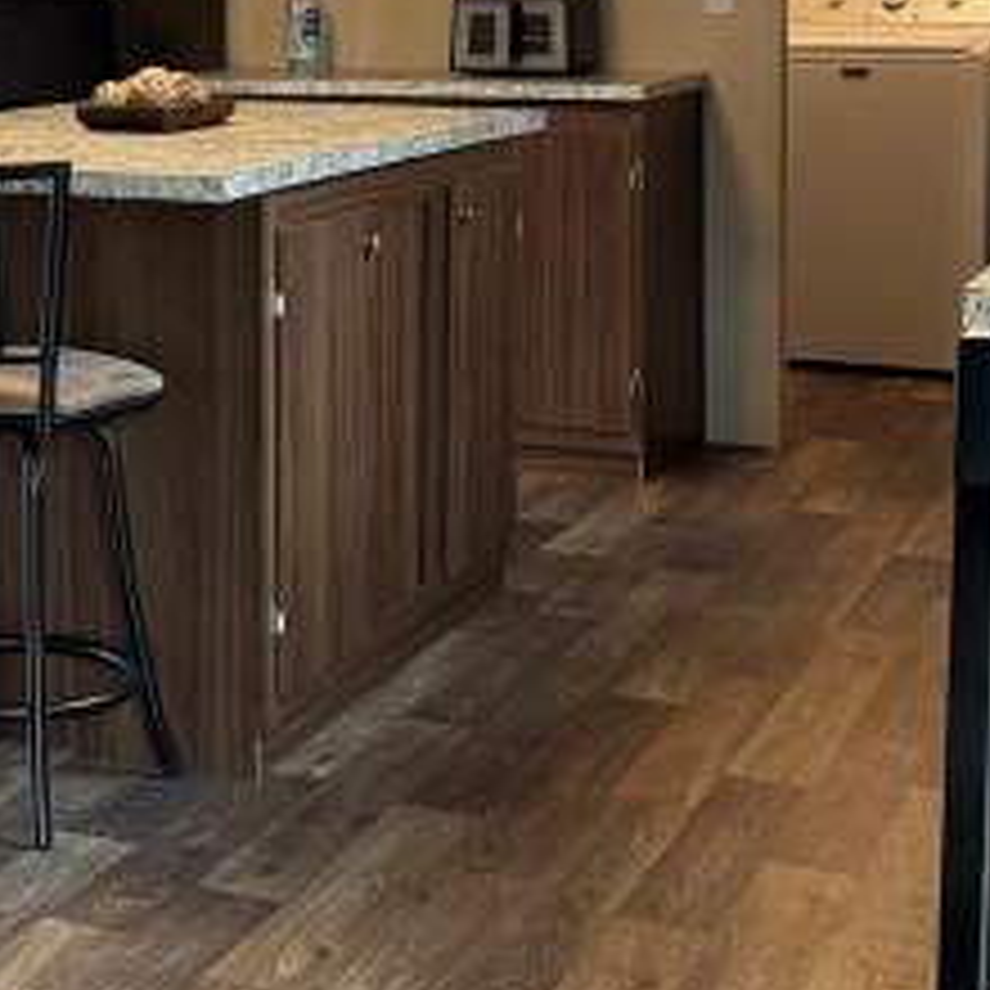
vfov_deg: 22.0
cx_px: 18
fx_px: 2491
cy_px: 135
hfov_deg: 21.7
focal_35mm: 77
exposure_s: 1/67
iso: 200
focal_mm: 6.76
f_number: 1.78
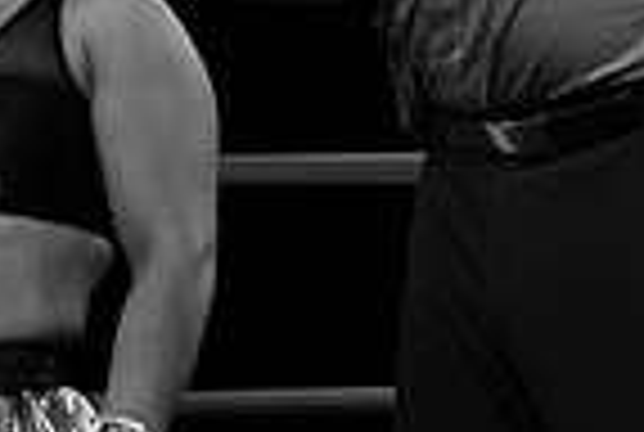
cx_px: 1252
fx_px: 5073
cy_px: -290
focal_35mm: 283
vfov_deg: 4.8
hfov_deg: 7.0
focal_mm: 70
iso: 1600
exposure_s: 1/1250
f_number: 2.8
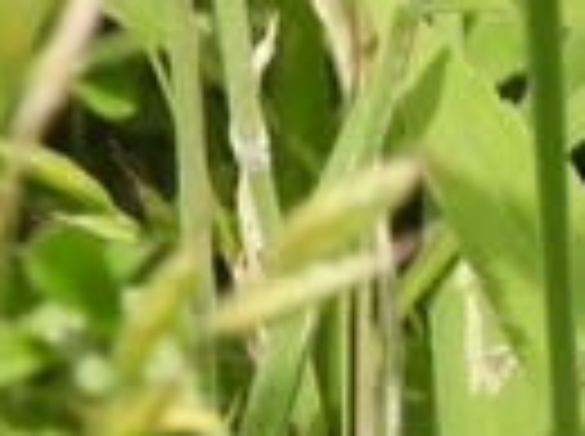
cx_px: 32
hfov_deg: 1.3
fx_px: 26652
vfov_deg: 0.9
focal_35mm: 1580
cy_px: -512
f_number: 6.3
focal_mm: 57.1
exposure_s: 1/250
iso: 100
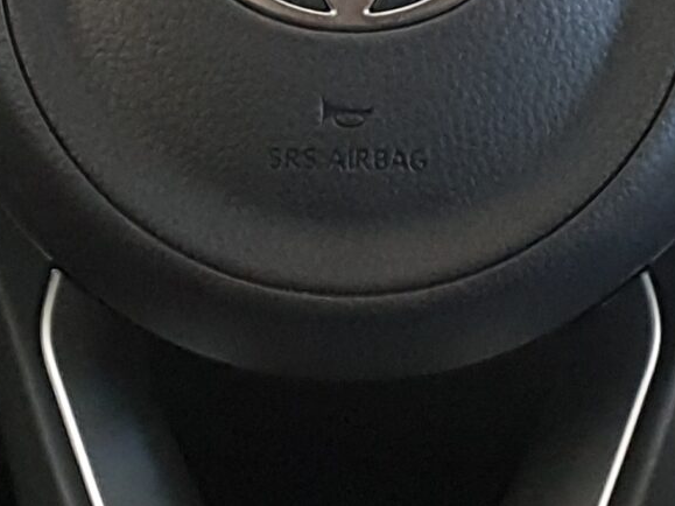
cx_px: 356
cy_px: -143
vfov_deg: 12.5
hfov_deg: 17.1
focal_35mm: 115
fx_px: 2242
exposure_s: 1/50
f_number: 2.4
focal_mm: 4.3
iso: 400
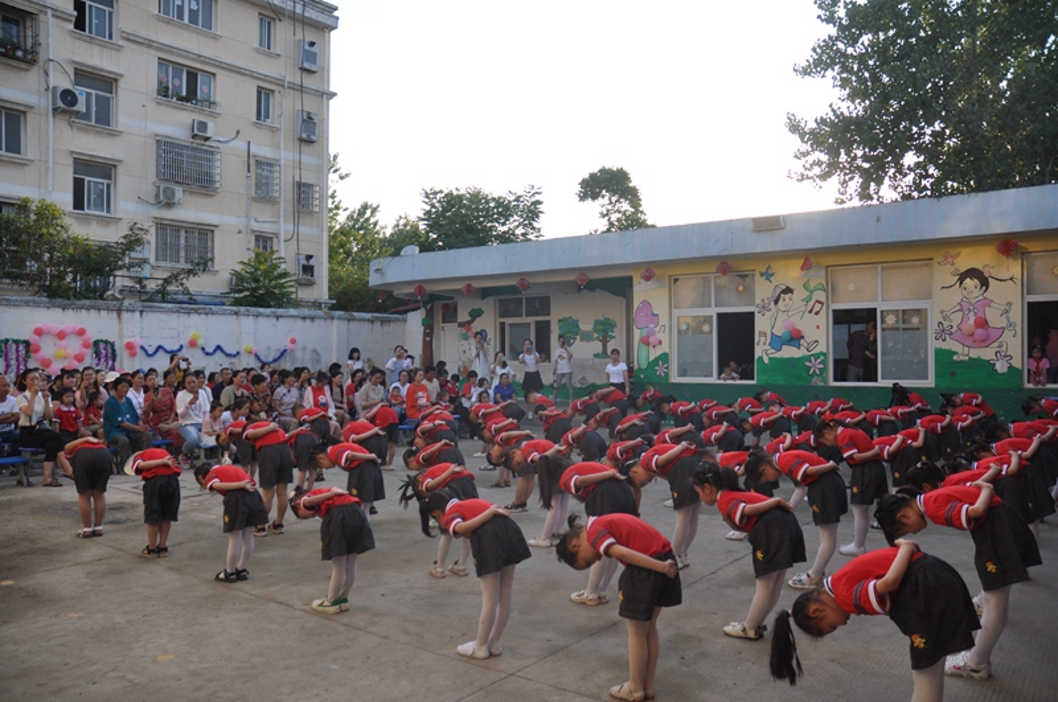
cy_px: 351
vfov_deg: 47.8
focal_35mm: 27
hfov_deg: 67.5
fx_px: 792
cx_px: 529
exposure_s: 1/500
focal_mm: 18
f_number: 3.5
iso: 280
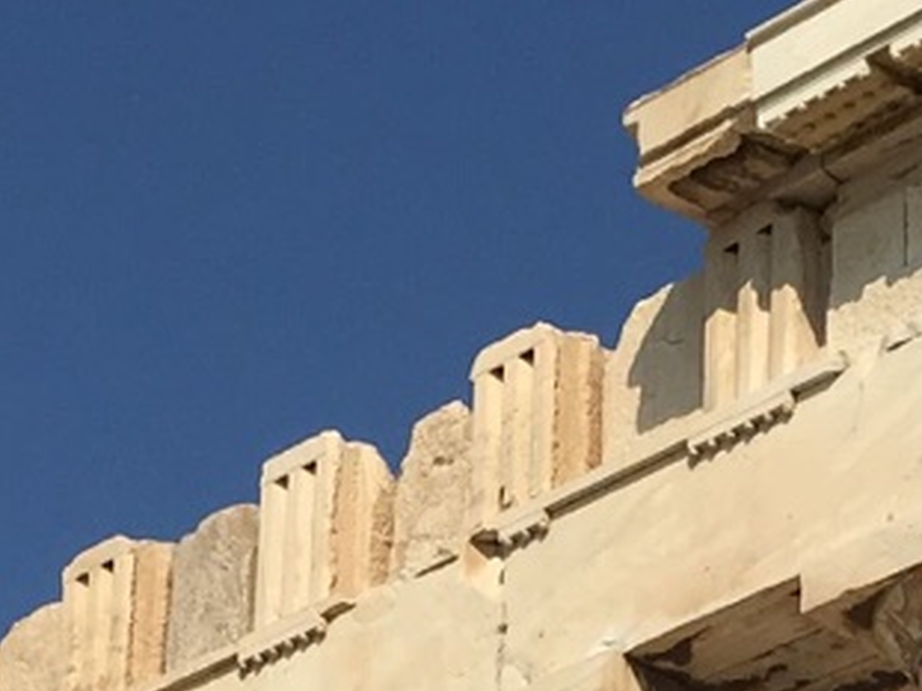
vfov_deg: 8.0
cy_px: 1762
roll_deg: -1.1
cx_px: 531
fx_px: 4473
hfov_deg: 11.8
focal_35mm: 168
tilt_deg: +13.5
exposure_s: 1/3663
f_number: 2.2
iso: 25
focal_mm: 4.15
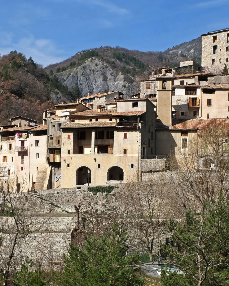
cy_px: 155
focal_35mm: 61
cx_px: 92
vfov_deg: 31.0
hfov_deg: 24.9
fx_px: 517
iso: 400
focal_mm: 25.6
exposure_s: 1/450
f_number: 13
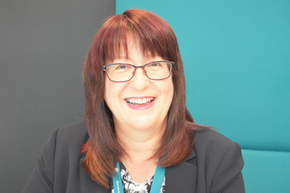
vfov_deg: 33.0
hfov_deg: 47.9
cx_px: 145
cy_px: 96
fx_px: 326
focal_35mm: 40
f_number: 4
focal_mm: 27
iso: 2200
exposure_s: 1/60
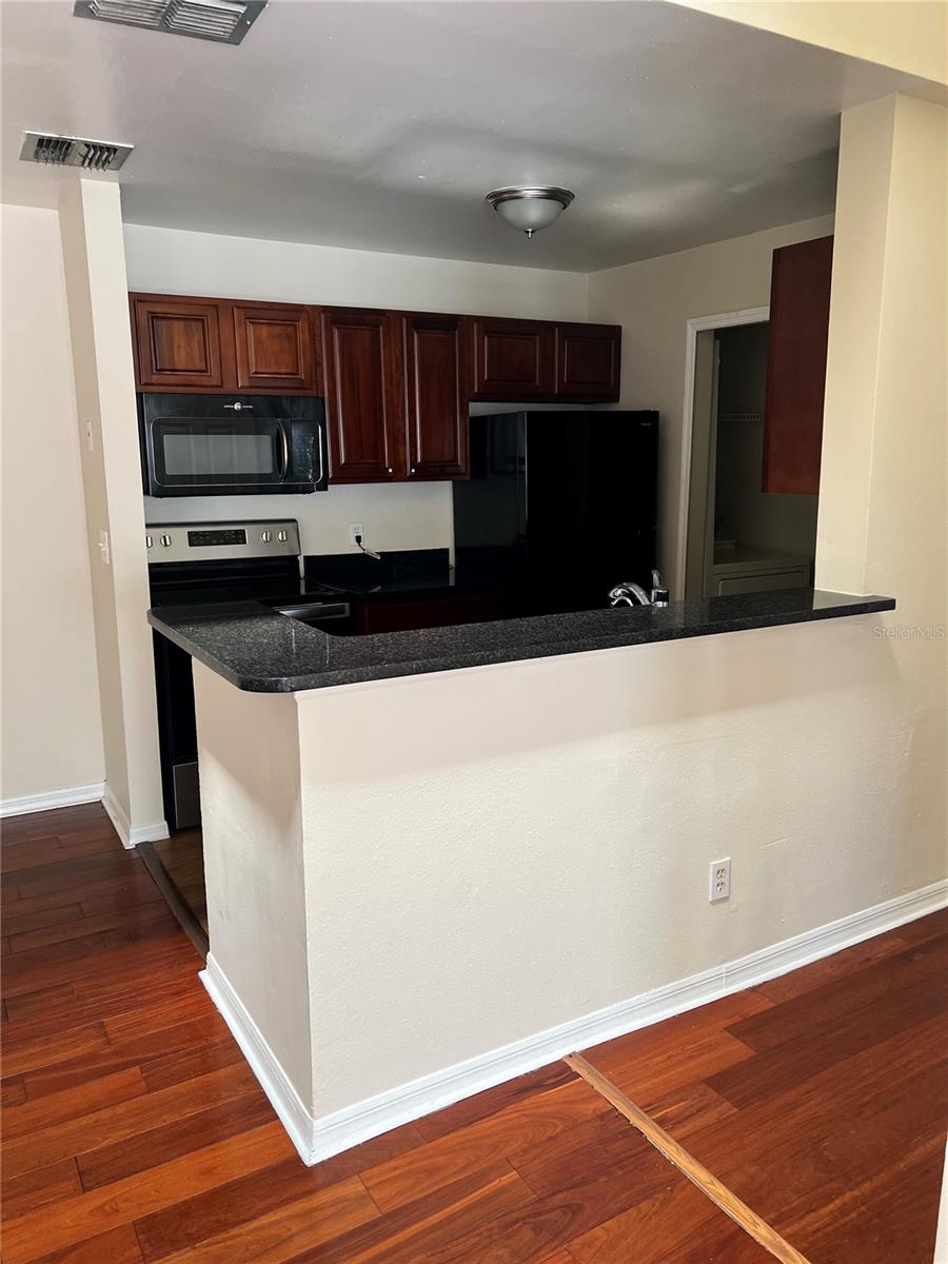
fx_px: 949
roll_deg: +0.4
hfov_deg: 53.1
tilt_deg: -11.0
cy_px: 632
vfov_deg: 67.3
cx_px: 474
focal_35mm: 26
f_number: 1.5
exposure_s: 1/121
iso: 80
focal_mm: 5.7
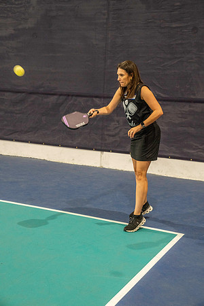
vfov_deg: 37.5
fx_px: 450
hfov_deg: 25.5
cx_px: 102
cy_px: 153
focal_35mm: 53
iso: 6400
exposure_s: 1/250
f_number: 4.5
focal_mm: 53
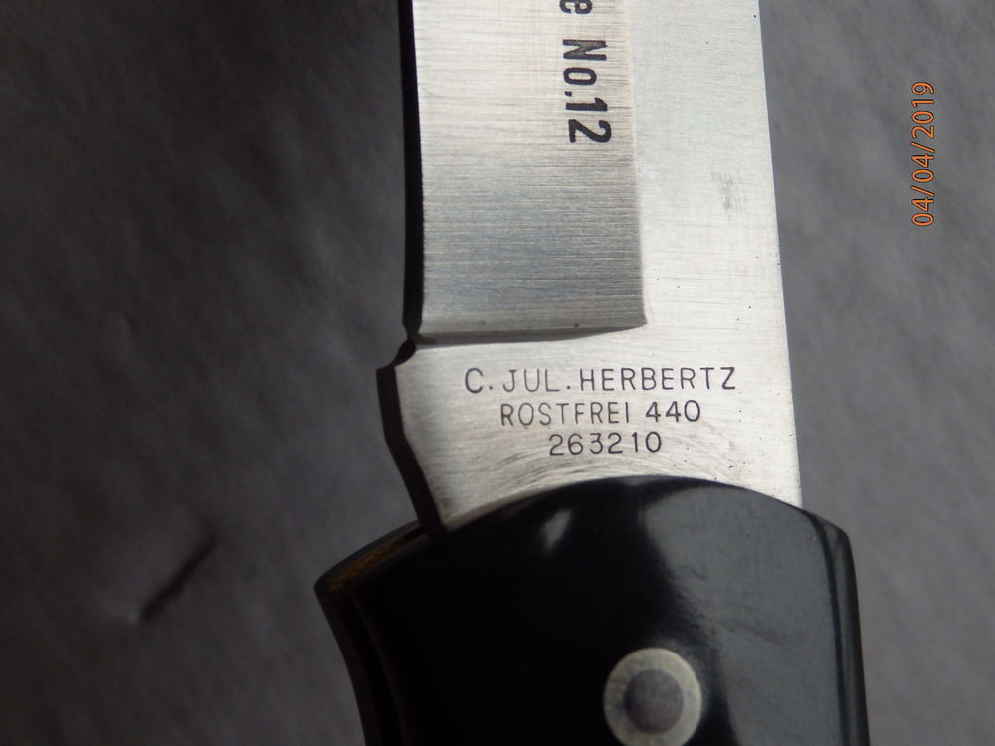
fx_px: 1897
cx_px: 498
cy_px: 373
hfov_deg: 29.4
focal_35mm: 66
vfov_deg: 22.3
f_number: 4.4
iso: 400
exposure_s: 1/100
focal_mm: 11.9
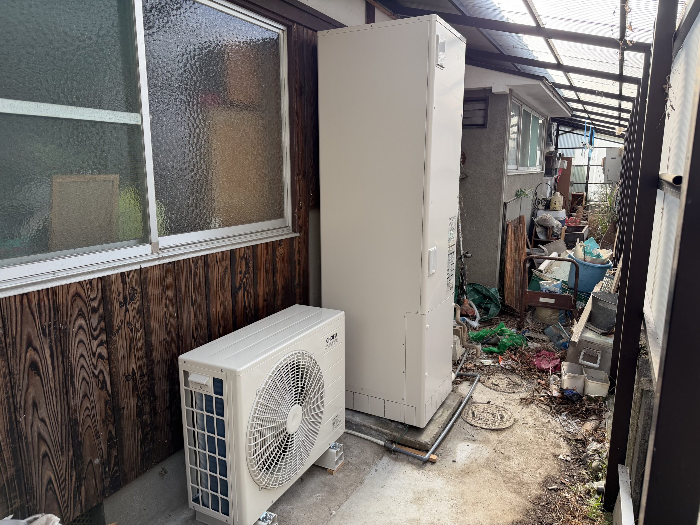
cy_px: 262
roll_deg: +0.1
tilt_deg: -11.5
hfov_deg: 71.6
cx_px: 350
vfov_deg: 56.8
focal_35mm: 24
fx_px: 485
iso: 100
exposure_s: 1/868
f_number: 1.78
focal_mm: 6.76
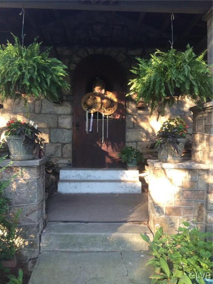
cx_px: 106
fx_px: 246
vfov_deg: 60.0
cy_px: 142
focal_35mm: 30
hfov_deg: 46.8
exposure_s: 1/30
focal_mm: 4.12
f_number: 2.2
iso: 50
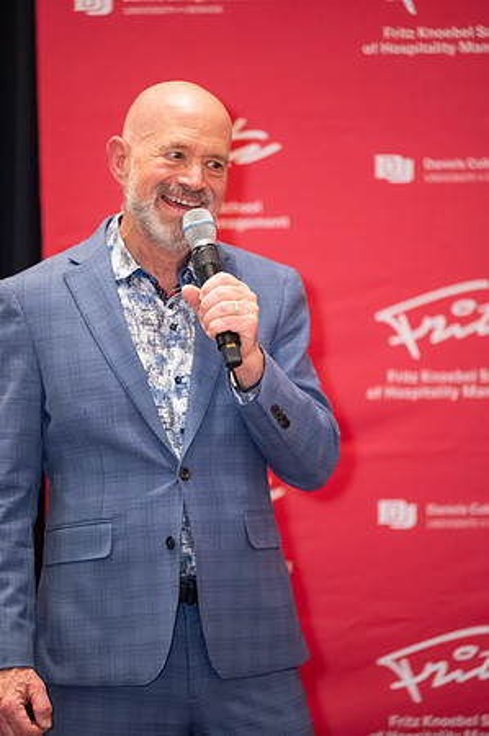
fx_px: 4084
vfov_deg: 10.3
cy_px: 368
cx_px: 244
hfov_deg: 6.9
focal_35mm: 200
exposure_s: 1/100
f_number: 2.8
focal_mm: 200
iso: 8000
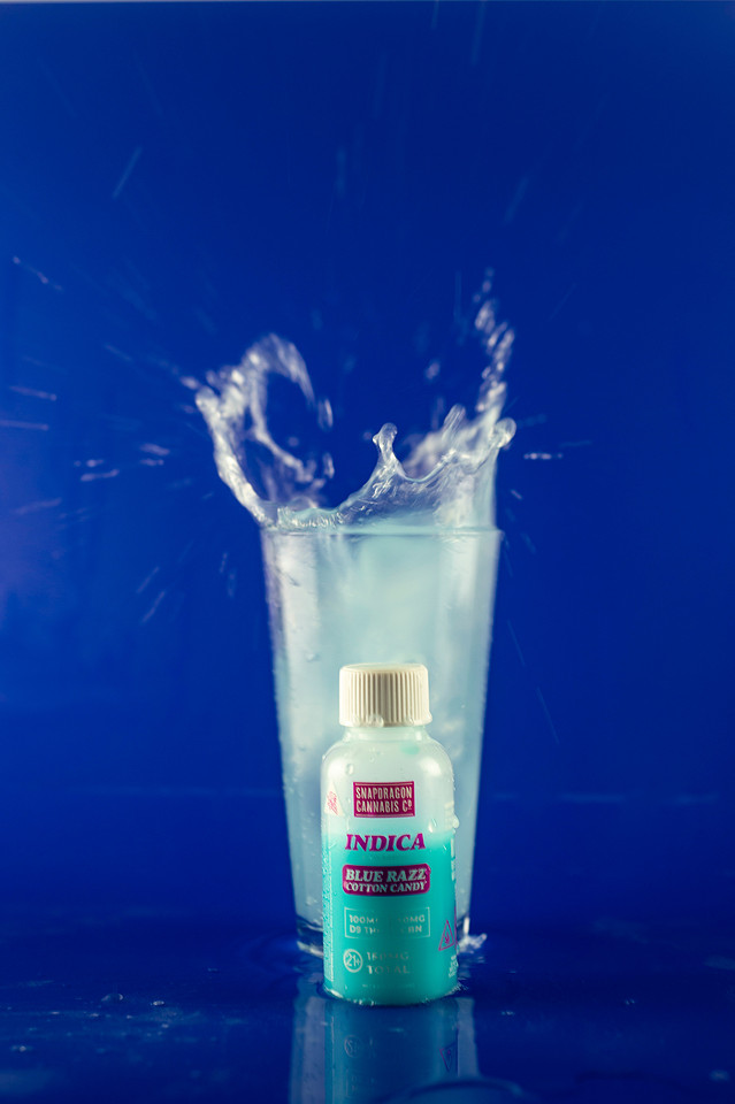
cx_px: 368
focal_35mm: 50
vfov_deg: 39.6
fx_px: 1533
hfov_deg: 27.0
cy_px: 552
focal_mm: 50
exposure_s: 1/60
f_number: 4
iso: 200
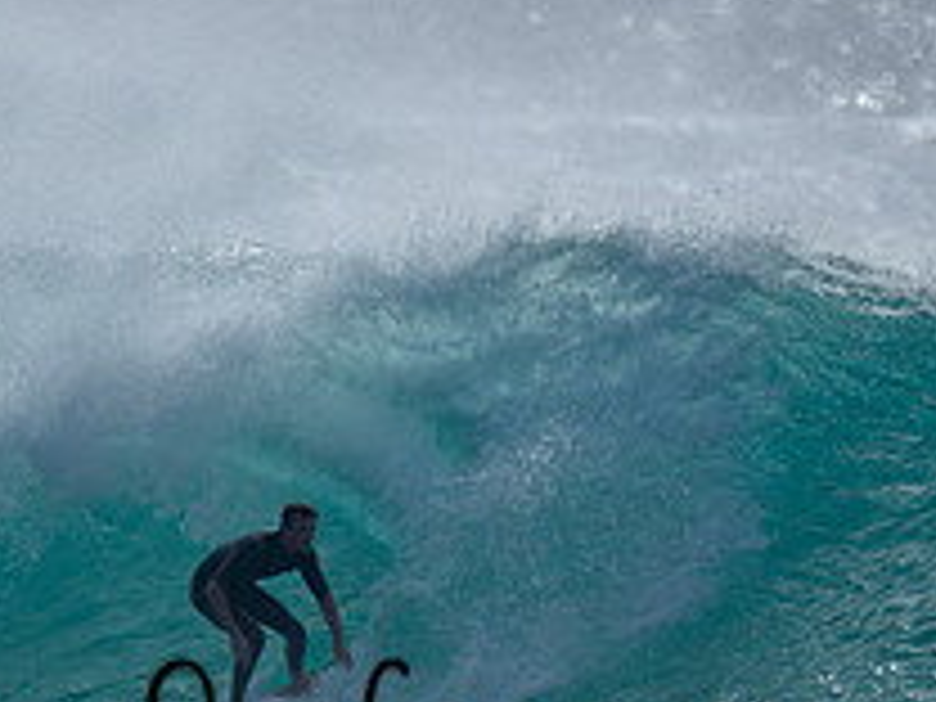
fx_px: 58108
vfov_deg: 0.7
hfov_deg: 0.9
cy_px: 691
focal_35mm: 2149
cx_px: 342
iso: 110
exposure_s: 1/2000
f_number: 6.3
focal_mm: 800
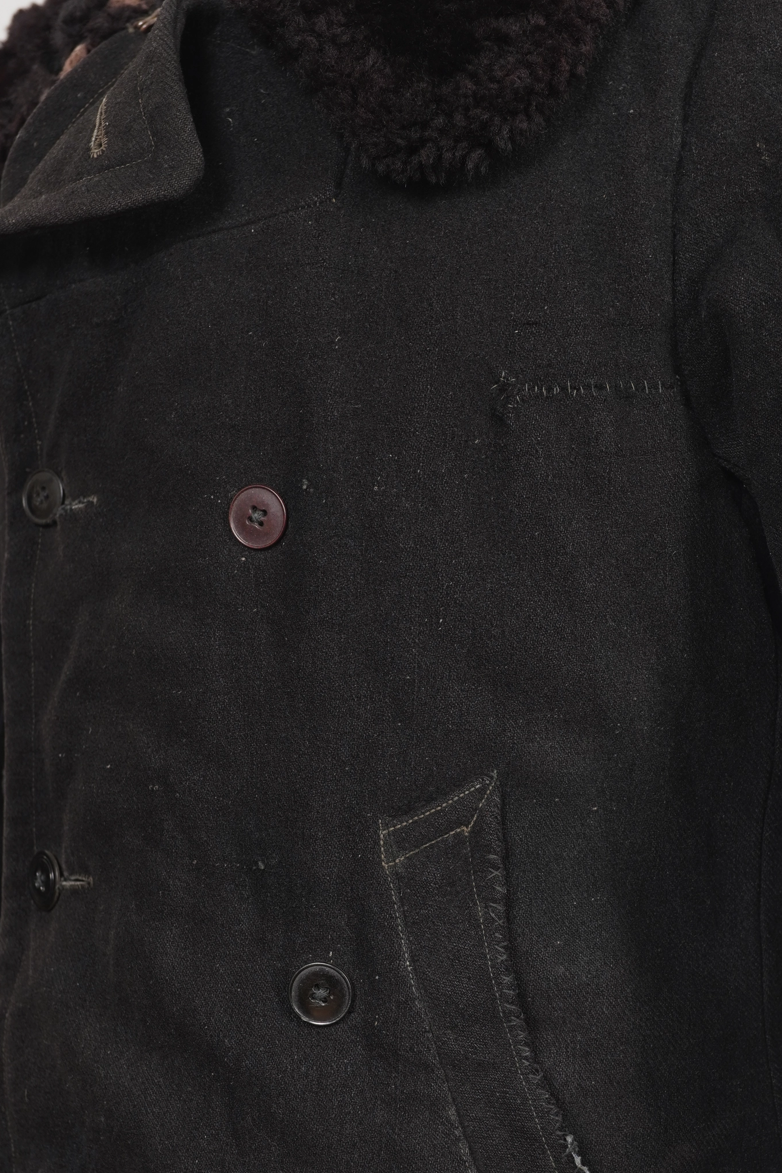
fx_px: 2216
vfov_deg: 29.5
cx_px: 511
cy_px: 734
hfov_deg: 20.0
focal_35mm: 68
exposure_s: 1/13
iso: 250
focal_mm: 32
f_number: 4
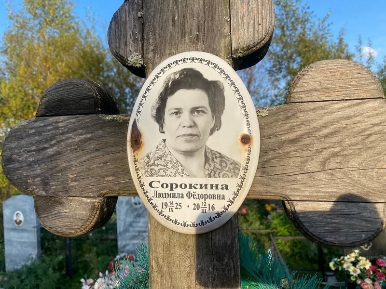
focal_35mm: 26
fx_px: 290
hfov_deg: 67.3
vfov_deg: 53.1
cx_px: 193
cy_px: 144
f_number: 1.8
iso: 32
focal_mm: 4.25
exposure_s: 1/1272
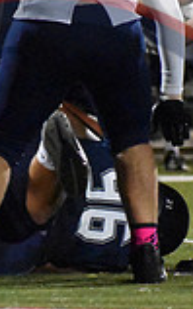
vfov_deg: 1.6
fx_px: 10811
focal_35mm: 1287
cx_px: 39
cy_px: 200
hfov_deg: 1.0
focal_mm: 230
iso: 12800
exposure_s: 1/320
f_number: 5.6
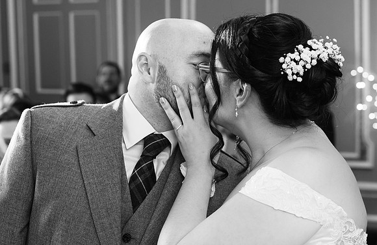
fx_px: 814
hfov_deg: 26.1
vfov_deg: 17.1
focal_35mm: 78
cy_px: 106
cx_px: 217
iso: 320
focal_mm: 35
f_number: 2.8
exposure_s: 1/100
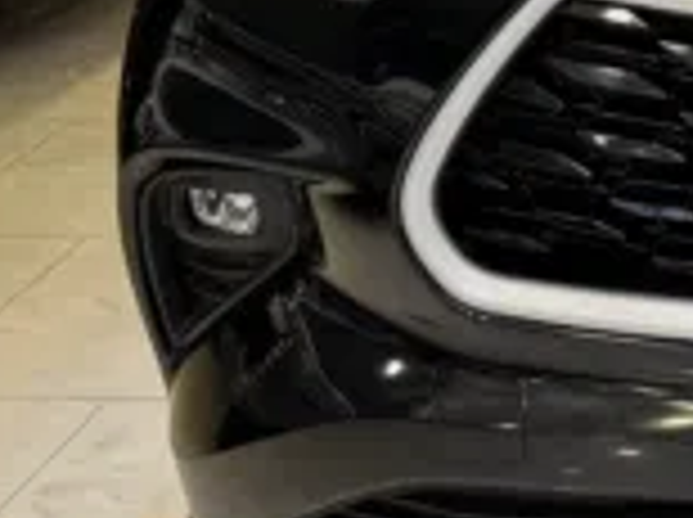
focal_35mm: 100
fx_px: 1999
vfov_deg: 14.7
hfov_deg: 17.6
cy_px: 117
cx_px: 1040
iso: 160
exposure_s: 1/50
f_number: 1.78
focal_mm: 6.76
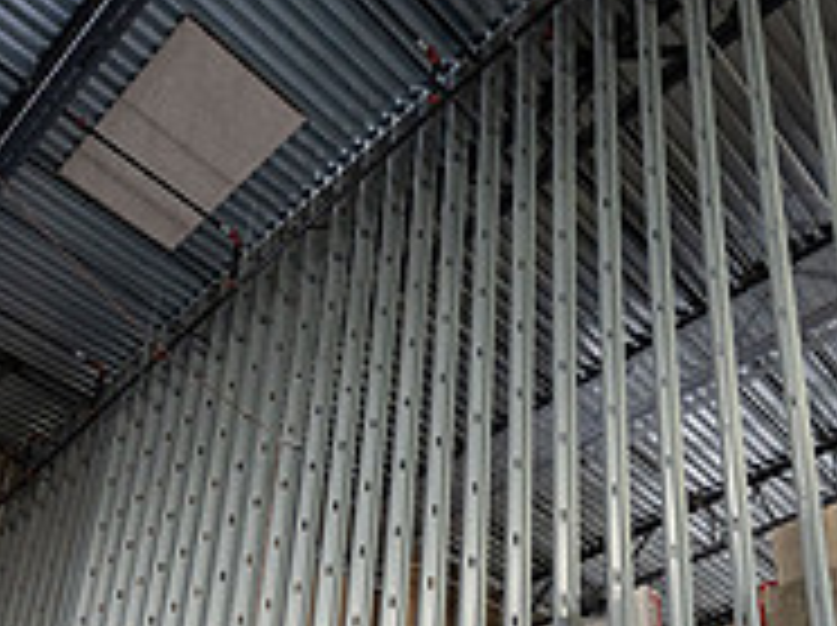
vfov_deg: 29.9
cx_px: 612
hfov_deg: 43.6
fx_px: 1014
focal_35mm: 42
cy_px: 727
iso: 1600
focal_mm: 14
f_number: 4
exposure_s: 1/125
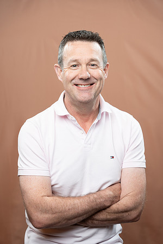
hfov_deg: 18.2
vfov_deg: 27.0
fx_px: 509
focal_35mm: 75
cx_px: 82
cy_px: 122
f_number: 4
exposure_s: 1/160
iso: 320
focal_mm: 75
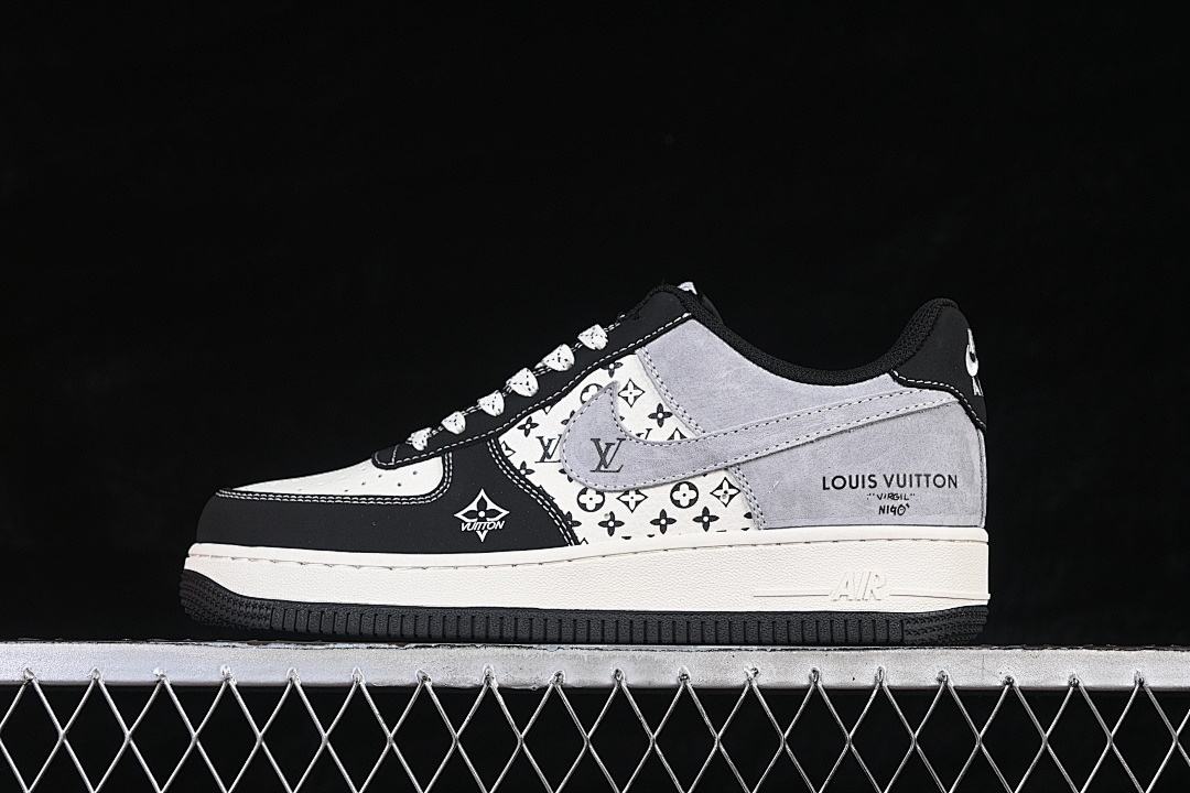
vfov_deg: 18.2
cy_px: 396
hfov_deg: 27.0
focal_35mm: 75
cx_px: 595
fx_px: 2479
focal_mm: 50
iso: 160
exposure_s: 1/80
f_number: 7.1
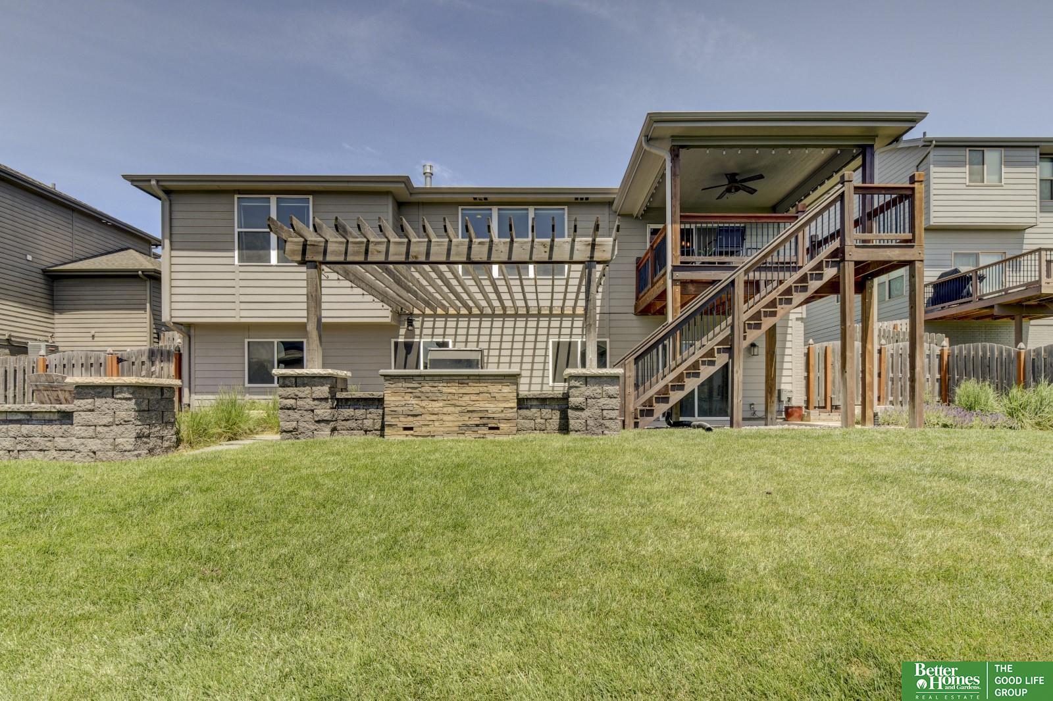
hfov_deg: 95.0
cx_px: 526
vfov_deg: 72.0
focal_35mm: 16
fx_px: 482
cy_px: 350
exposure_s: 1/400
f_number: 8
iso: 400
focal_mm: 11
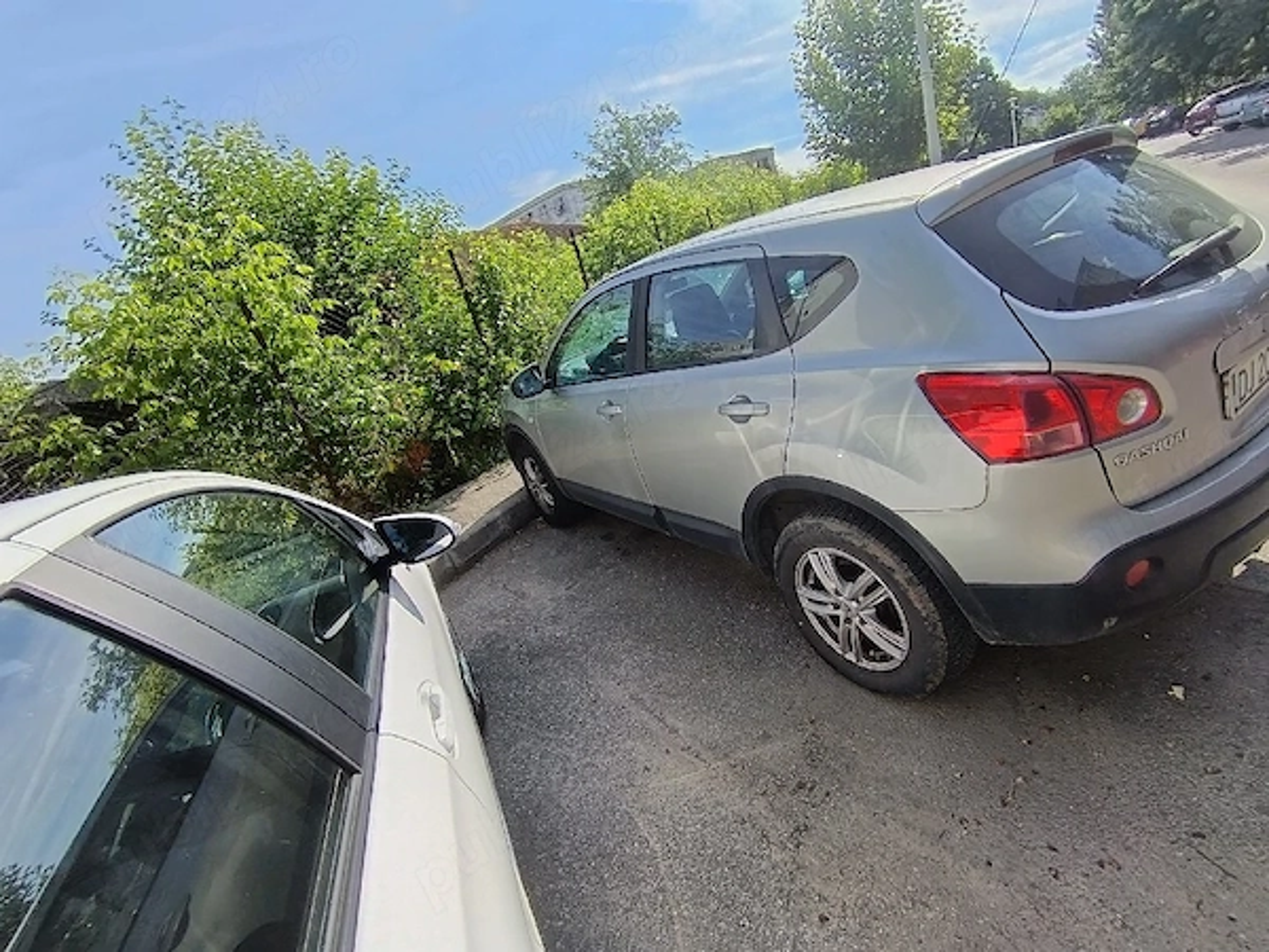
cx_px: 634
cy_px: 476
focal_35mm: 17
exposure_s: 1/833
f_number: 2.2
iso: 104
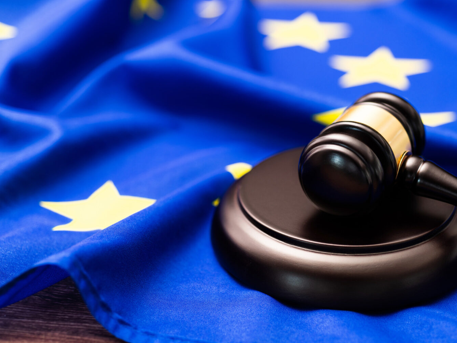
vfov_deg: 22.3
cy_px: 173
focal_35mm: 66
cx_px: 251
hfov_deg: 29.4
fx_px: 871
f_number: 4
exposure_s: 1/20
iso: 200
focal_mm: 60
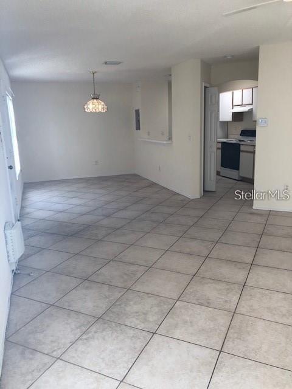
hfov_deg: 49.7
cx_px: 146
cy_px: 194
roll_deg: +1.0
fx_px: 315
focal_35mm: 28
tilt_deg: -12.3
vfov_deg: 63.4
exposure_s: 1/120
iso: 40
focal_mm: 4
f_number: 1.8
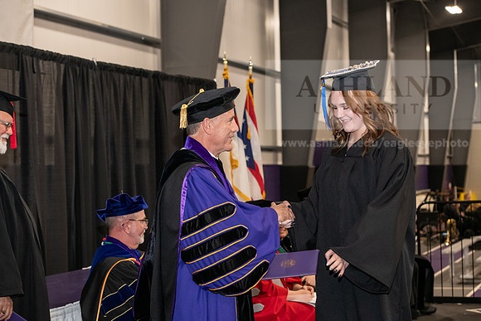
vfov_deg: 19.5
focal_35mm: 70
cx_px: 240
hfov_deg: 28.8
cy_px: 160
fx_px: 935
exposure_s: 1/200
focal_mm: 70
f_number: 5
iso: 2500
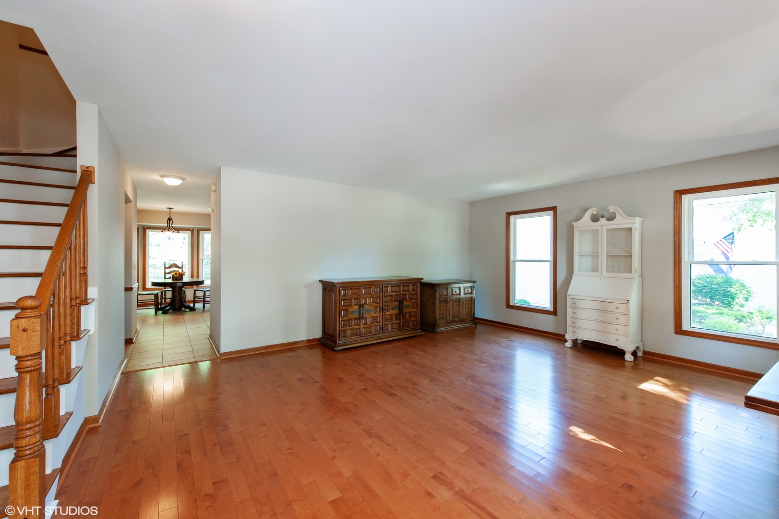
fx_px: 303
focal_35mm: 14
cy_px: 260
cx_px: 390
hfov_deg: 104.3
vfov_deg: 81.1
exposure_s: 1/4
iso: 200
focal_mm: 14
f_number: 8
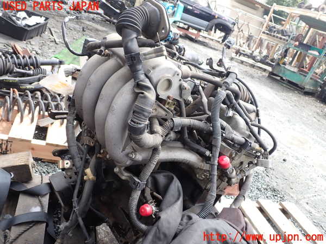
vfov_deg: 46.8
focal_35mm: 30
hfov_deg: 60.0
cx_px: 163
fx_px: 283
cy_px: 122
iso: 100
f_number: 3.2
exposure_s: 1/160
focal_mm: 5.4
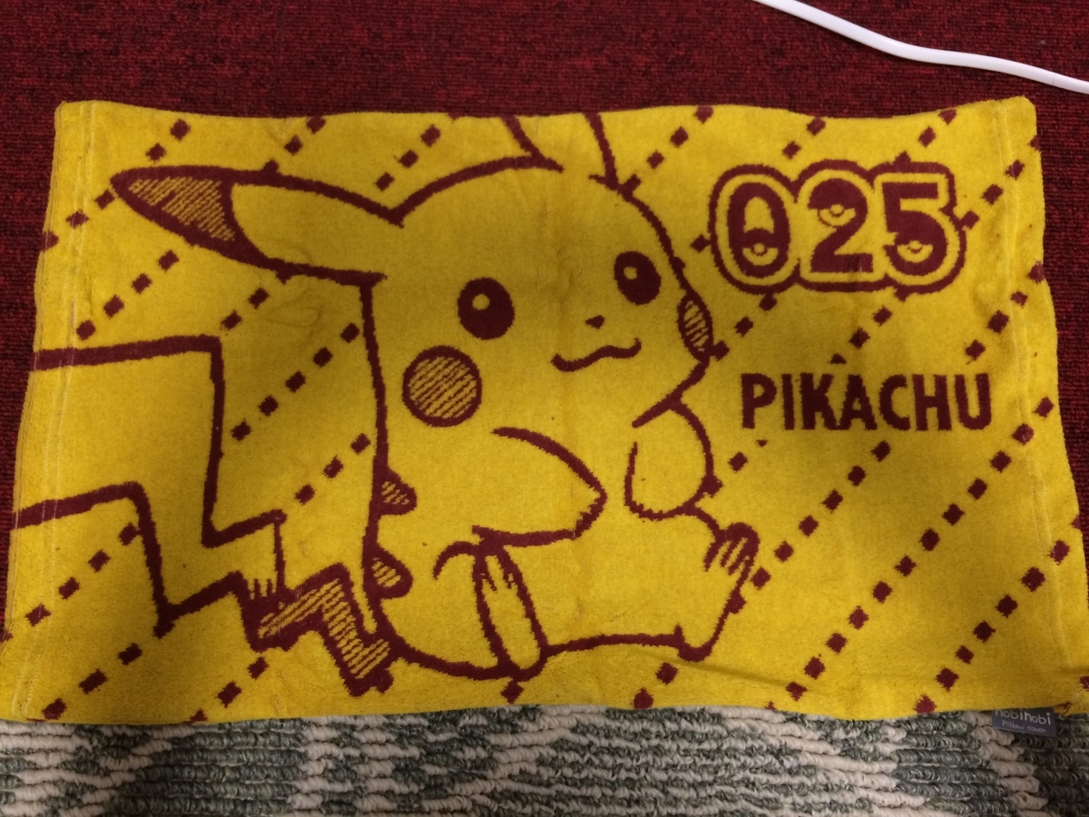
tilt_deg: -80.6
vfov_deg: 48.2
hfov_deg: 61.7
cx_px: 544
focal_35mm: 29
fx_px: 912
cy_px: 408
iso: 160
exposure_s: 1/30
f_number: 2.2
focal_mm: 4.15
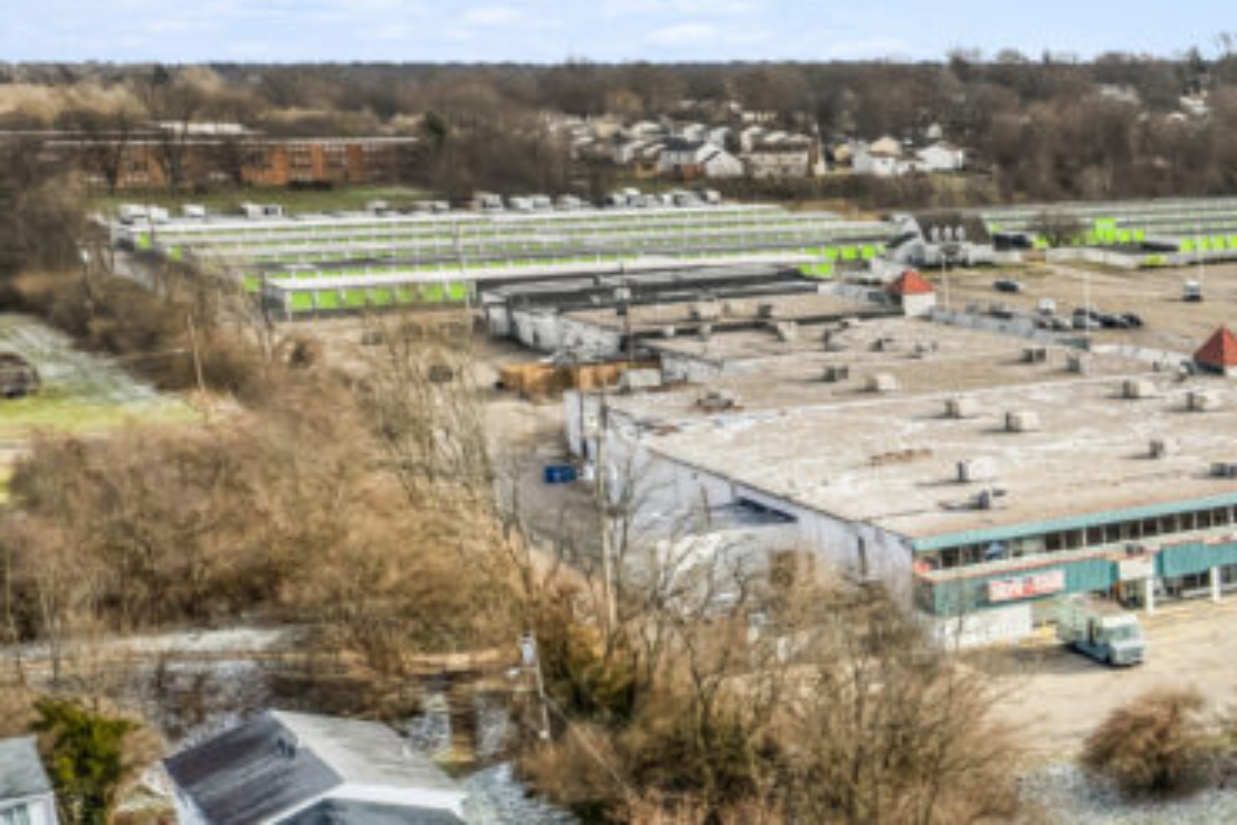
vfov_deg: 22.0
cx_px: 1636
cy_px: 664
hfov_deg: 27.2
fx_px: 2096
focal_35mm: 61
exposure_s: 1/1600
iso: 120
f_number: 2.8
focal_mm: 8.4
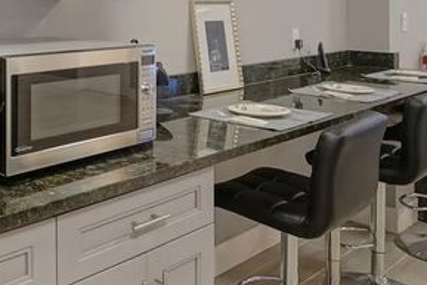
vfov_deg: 29.4
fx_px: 512
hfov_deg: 41.1
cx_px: 28
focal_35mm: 43
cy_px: 10
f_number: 6.3
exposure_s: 1/13
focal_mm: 13
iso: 320
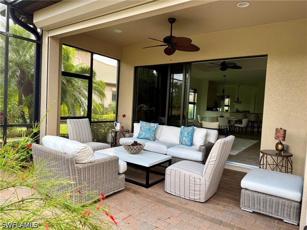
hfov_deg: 71.6
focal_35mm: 24
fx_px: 213
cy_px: 115
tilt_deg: -2.5
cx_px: 154
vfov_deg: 56.8
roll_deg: -3.2
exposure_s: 1/308
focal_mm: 6.76
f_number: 1.78
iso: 100
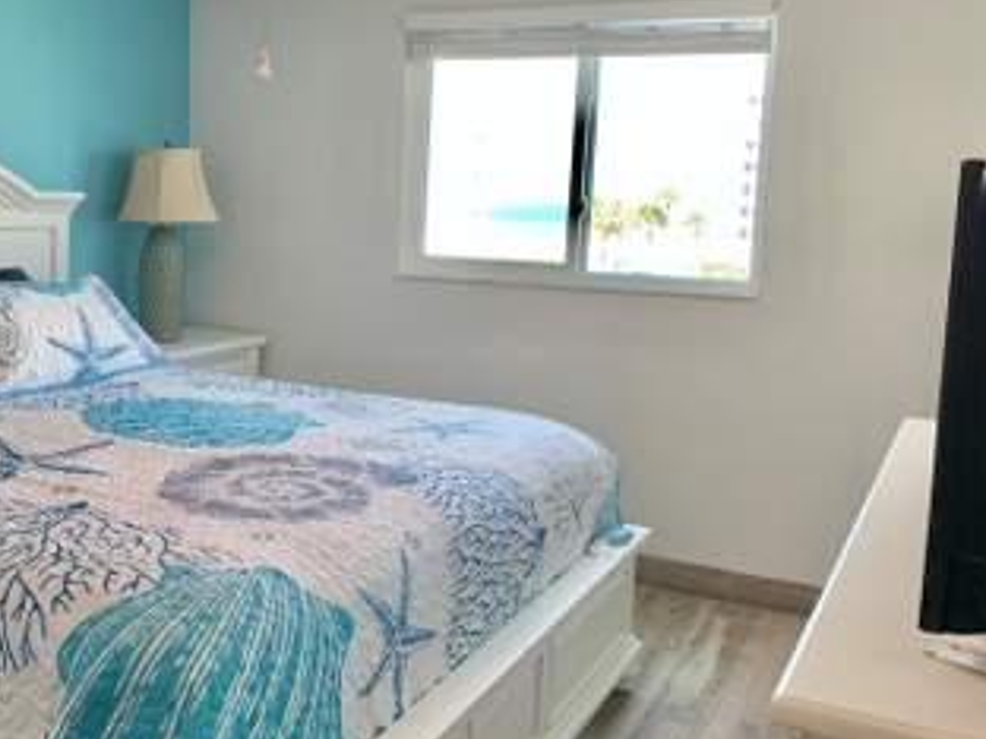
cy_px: 335
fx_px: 1139
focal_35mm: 40
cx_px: 341
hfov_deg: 46.2
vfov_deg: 35.9
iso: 80
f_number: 1.8
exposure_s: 1/120
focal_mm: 4.25
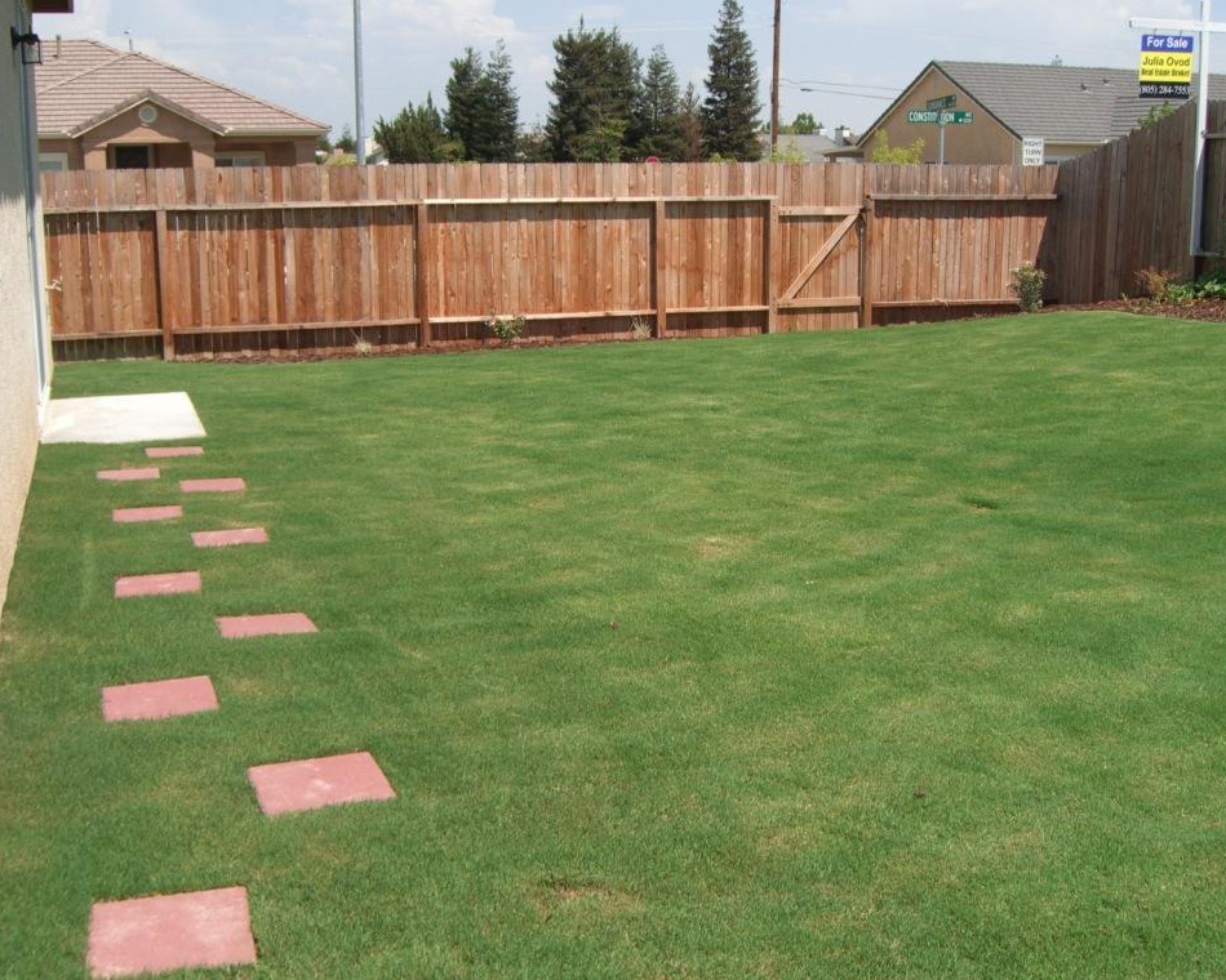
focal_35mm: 40
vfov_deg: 37.3
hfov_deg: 45.8
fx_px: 1451
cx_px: 604
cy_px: 487
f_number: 4
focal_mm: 7.9
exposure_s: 1/800
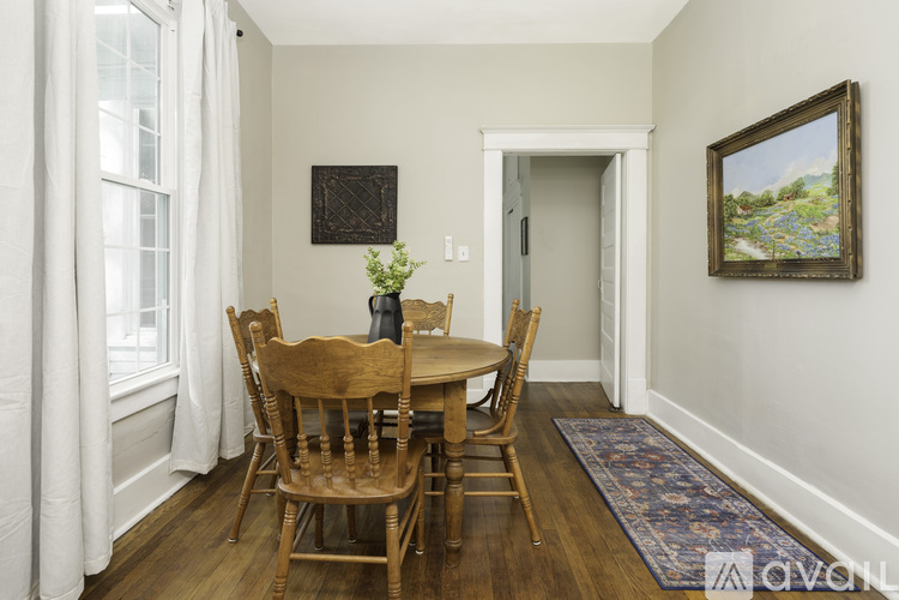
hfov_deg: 96.7
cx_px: 450
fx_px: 400
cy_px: 300
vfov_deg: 73.7
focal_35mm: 16
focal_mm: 16
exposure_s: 1/15
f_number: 7.1
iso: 320
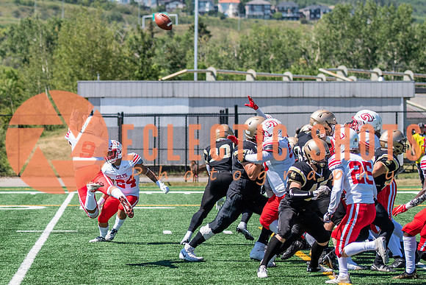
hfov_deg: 9.7
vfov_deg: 6.5
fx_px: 2506
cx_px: 83
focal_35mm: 212
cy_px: 136
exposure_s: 1/2500
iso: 160
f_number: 2.8
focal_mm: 86
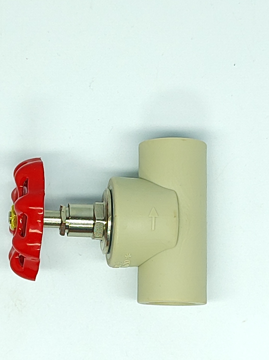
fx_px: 363
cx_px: 113
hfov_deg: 40.6
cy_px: 221
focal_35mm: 35
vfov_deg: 52.2
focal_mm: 5.89
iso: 200
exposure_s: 1/200
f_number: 1.89
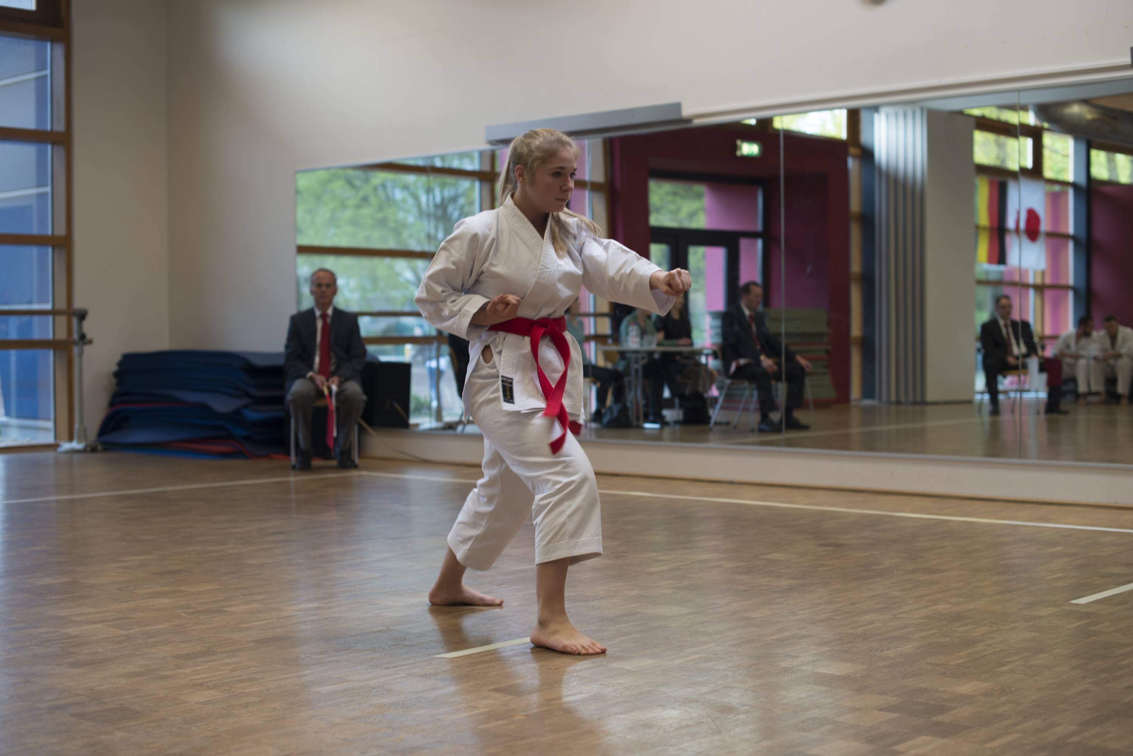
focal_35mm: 50
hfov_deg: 39.6
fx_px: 1574
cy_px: 378
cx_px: 566
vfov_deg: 27.0
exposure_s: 1/50
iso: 100
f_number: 3.2
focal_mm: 50
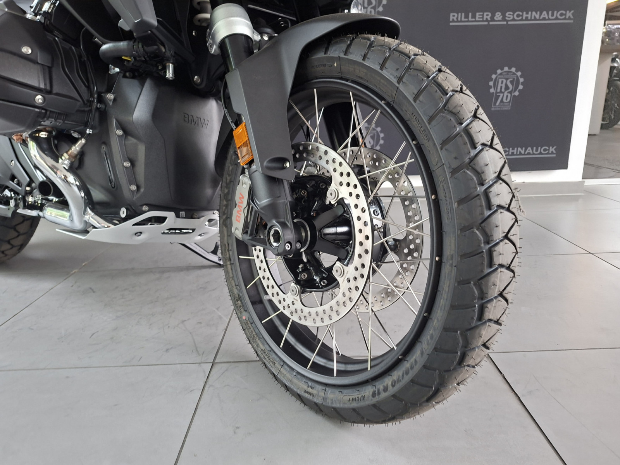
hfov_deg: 73.9
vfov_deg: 58.9
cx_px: 310
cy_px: 232
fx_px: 412
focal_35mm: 23
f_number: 1.8
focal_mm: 5.54
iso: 320
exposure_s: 1/50
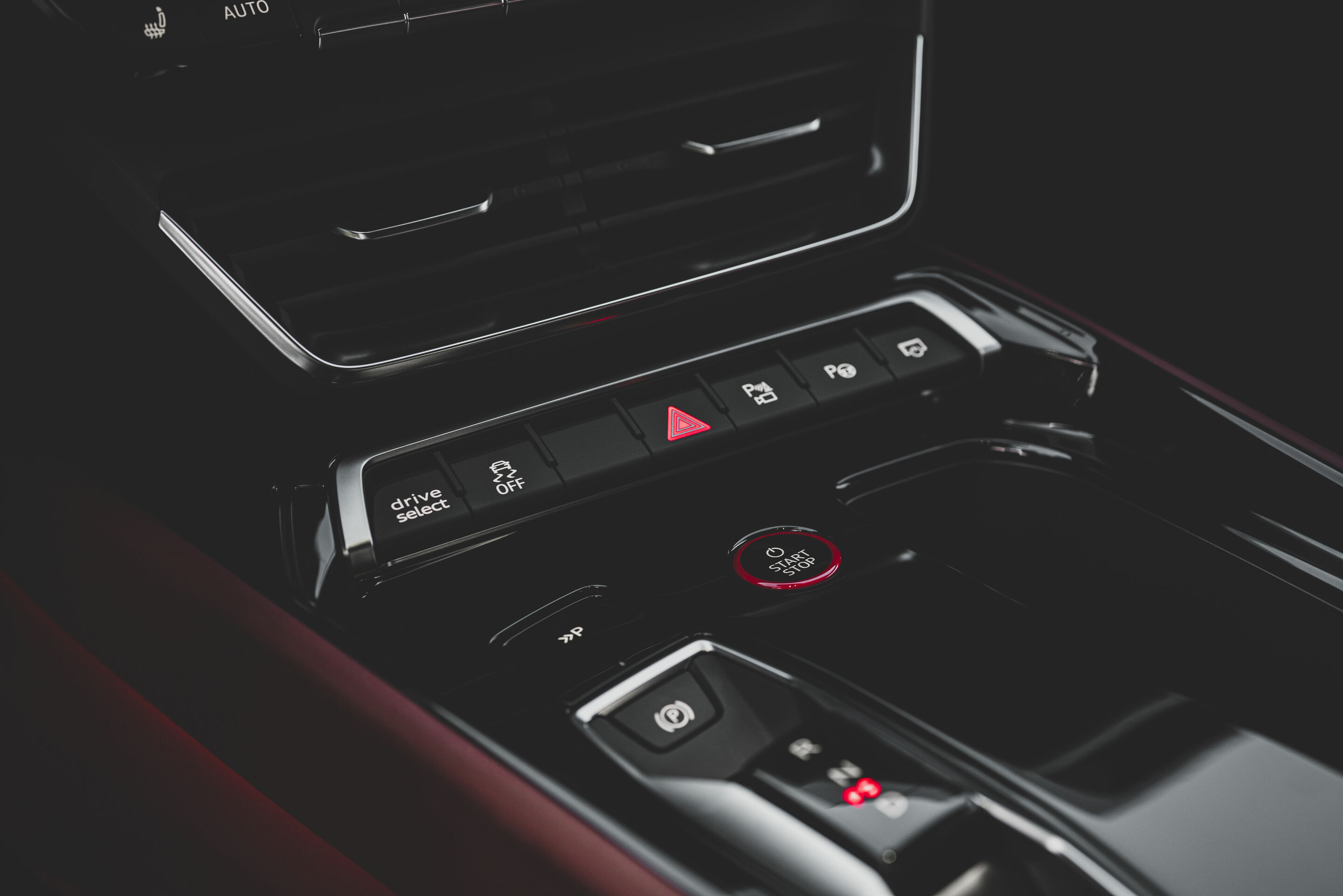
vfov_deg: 27.0
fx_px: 1865
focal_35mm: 50
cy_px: 448
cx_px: 672
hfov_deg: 39.6
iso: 320
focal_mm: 50
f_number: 3.2
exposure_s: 1/20
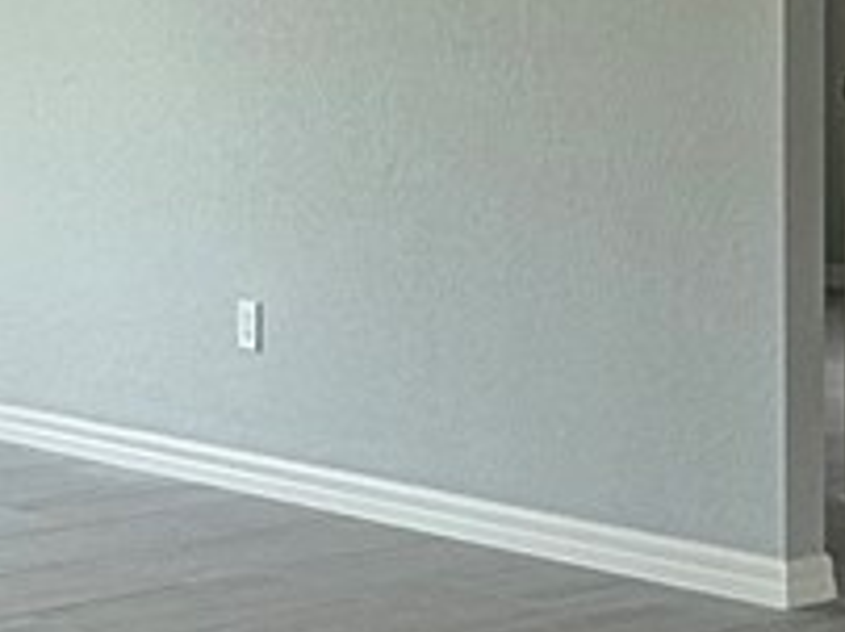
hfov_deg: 17.5
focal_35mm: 111
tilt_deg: -0.4
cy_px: 29
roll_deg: +0.1
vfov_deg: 13.2
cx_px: 130
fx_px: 2706
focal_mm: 2.22
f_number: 2.2
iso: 64
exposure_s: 1/152
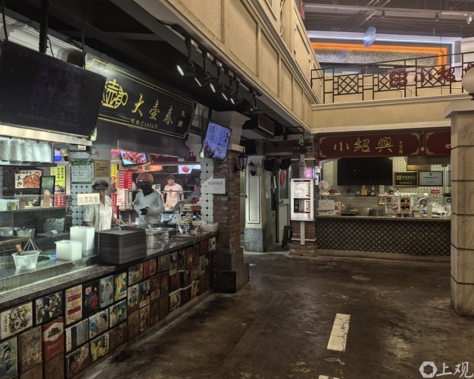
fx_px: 365
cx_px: 217
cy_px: 188
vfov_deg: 54.9
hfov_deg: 65.9
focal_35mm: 26
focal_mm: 6.98
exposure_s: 1/120
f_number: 1.4
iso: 80
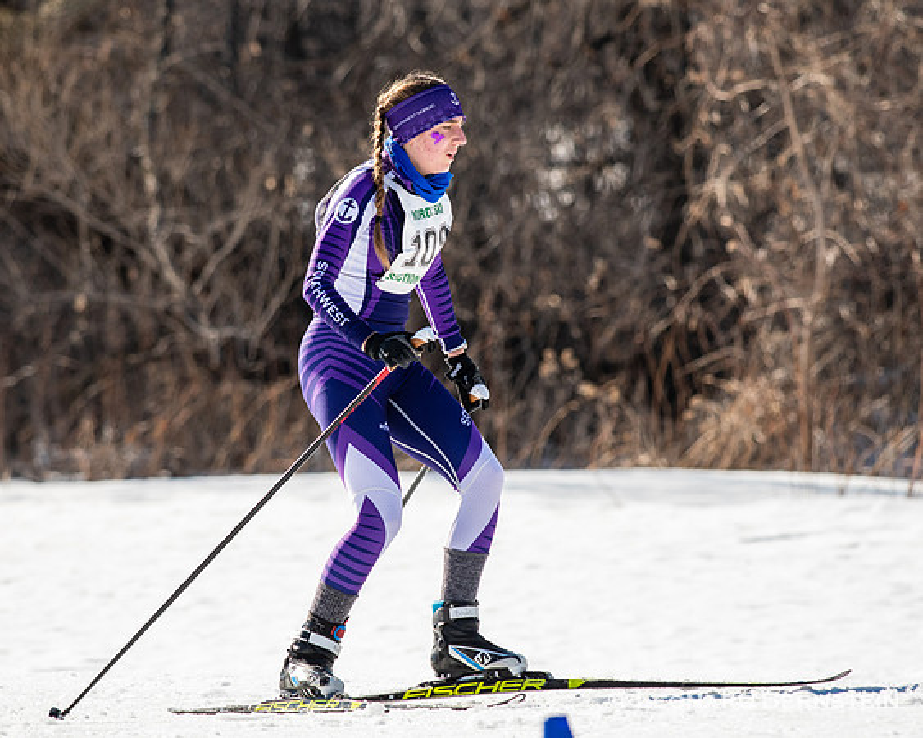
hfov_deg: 3.8
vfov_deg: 3.0
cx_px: 405
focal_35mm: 508
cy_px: 368
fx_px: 13883
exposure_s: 1/2000
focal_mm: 300
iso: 400
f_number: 5.6
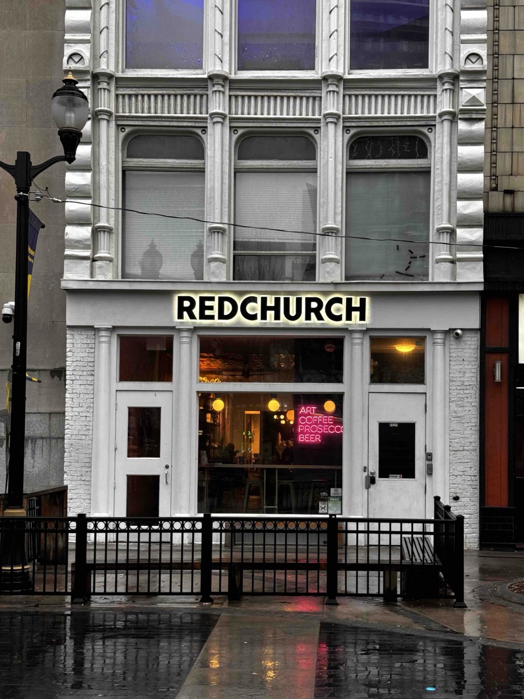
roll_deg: -0.8
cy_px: 350
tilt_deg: +6.4
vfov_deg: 39.7
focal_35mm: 48
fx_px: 969
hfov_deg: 30.3
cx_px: 262
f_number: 1.78
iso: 50
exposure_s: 1/60
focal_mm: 6.76
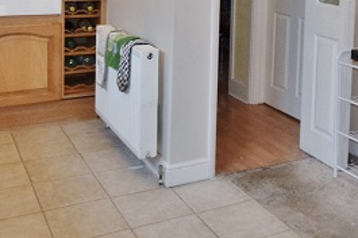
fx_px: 507
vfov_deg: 24.7
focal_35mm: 51
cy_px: -20
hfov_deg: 38.7
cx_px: 219
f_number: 5
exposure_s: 1/100
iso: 800
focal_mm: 10
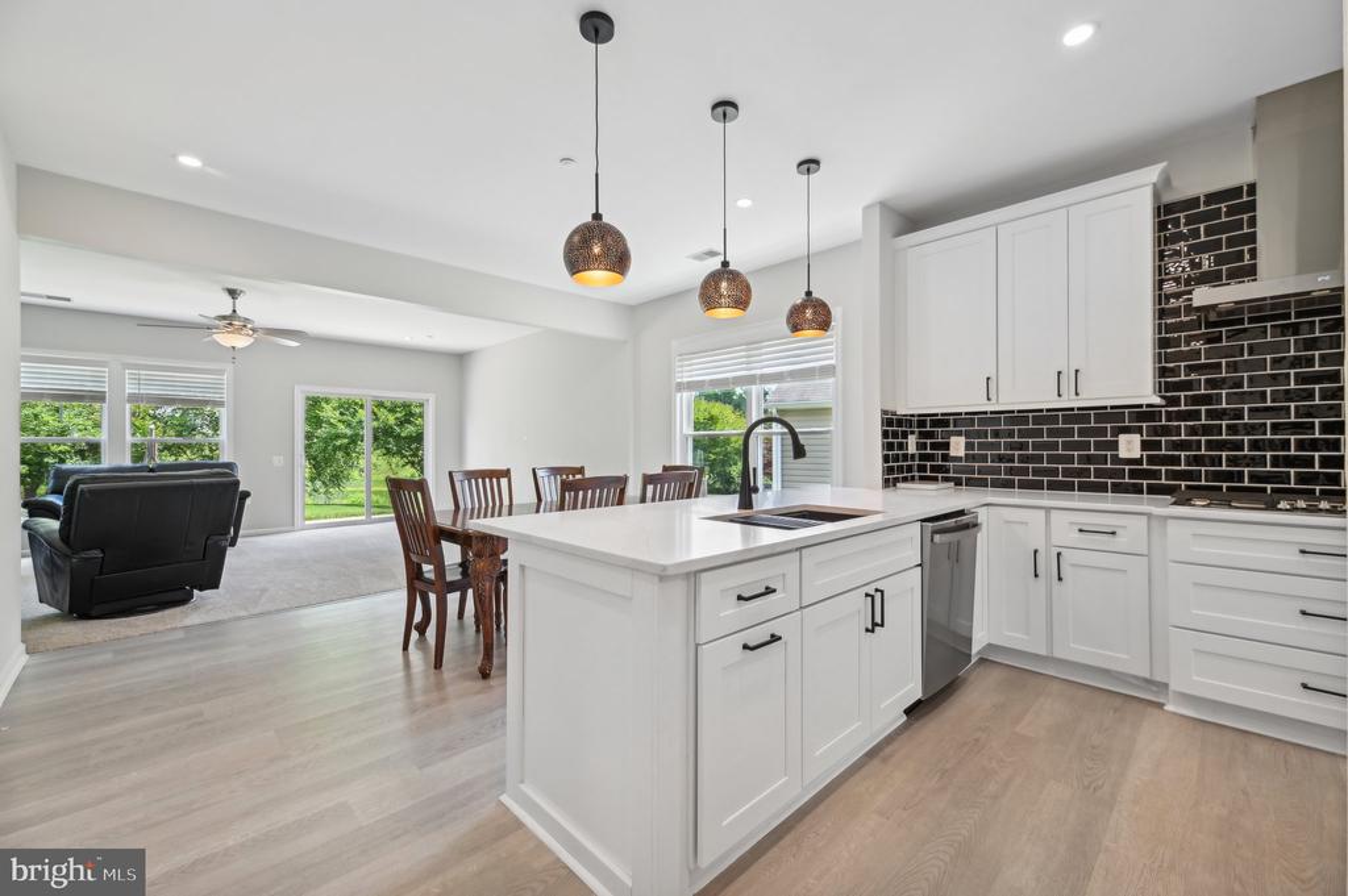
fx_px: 524
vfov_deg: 81.1
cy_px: 448
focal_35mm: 14
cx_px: 674
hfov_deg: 104.3
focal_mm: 14
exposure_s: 1/25
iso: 400
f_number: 8
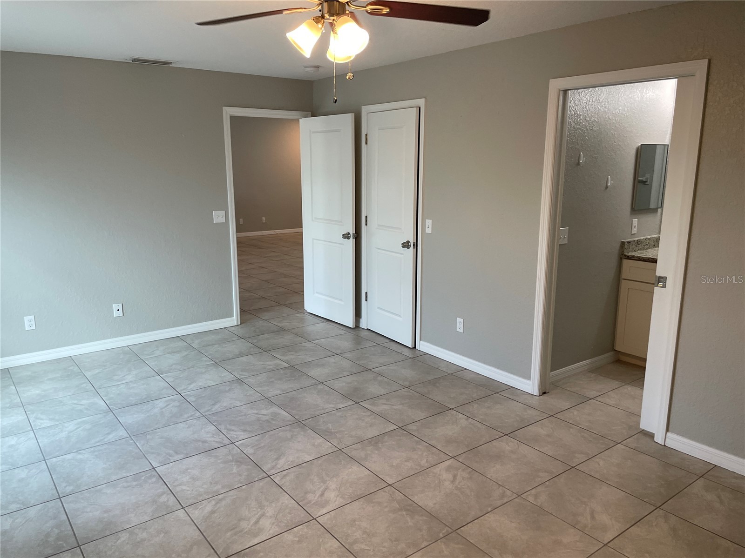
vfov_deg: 53.1
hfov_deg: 67.3
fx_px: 560
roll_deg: +0.7
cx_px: 372
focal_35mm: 26
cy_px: 279
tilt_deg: -10.5
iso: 125
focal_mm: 4.2
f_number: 1.6
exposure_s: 1/120
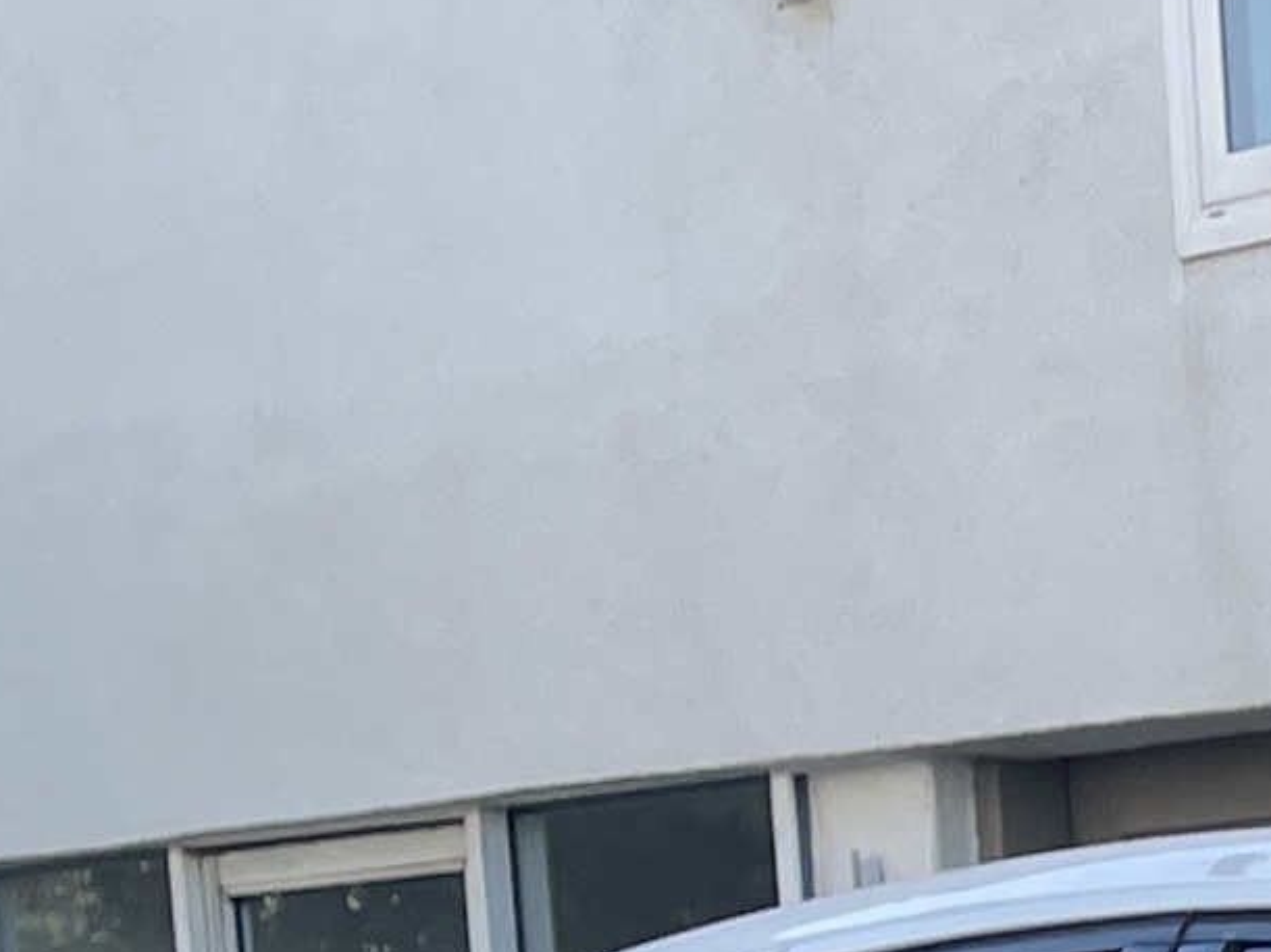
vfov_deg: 8.2
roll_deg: +0.2
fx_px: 6057
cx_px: 3299
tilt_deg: -9.5
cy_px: 2345
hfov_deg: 10.1
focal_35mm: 165
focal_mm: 5.1
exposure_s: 1/930
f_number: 1.6
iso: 32
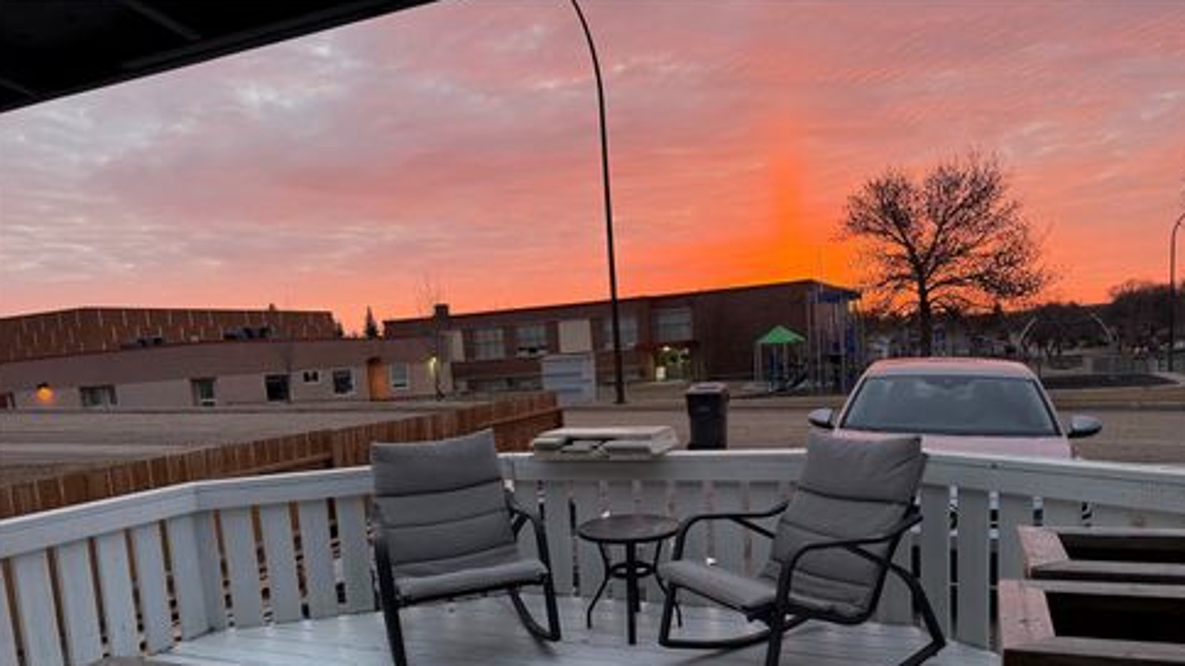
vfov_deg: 42.2
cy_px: 449
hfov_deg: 69.9
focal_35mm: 27
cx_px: 597
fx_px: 848
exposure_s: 1/121
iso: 160
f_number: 1.78
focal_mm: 6.76
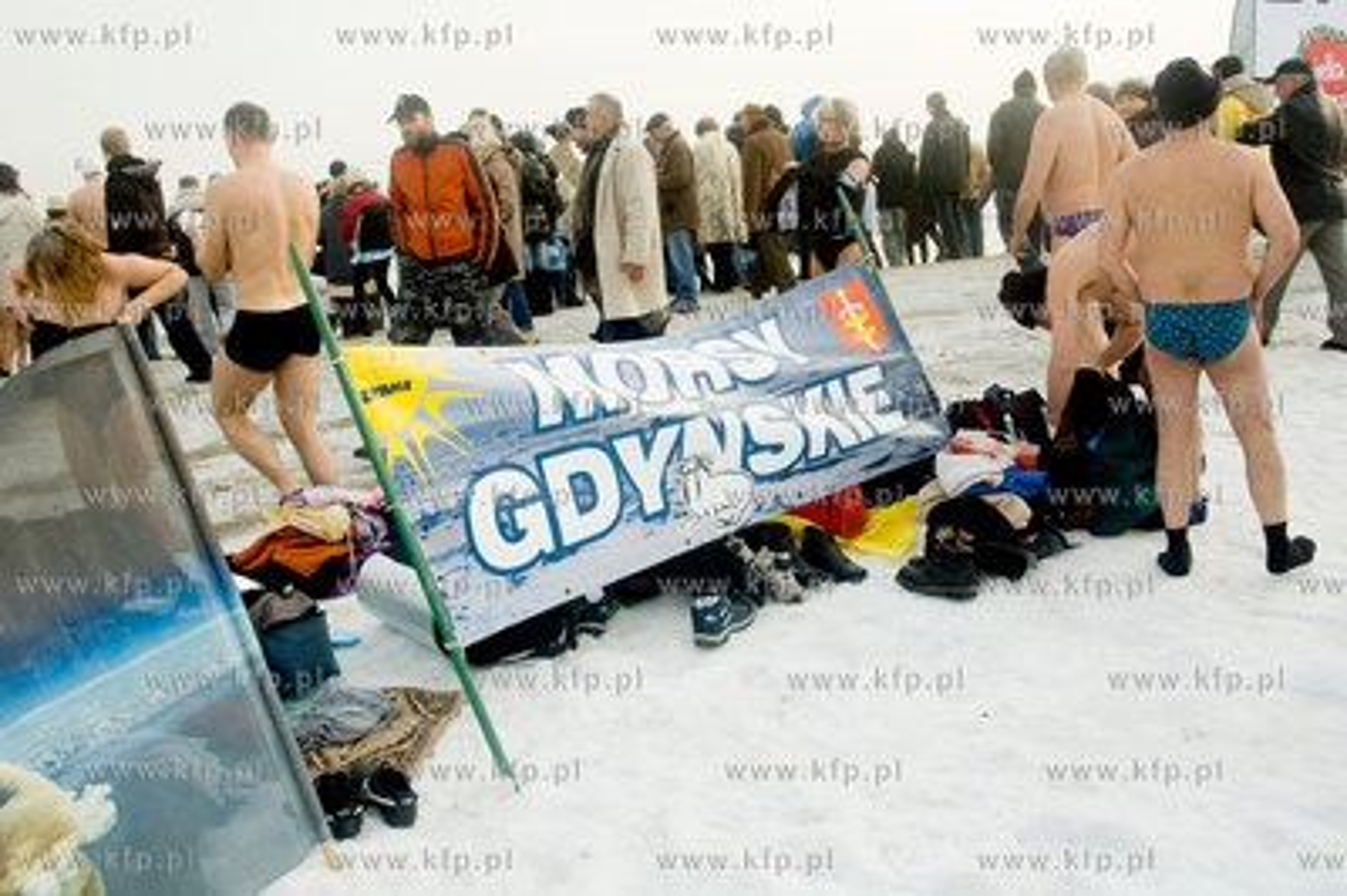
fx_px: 1346
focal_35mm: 36
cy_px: 448
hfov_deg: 53.2
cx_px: 674
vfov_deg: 36.8
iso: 400
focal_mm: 24
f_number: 8
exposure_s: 1/180
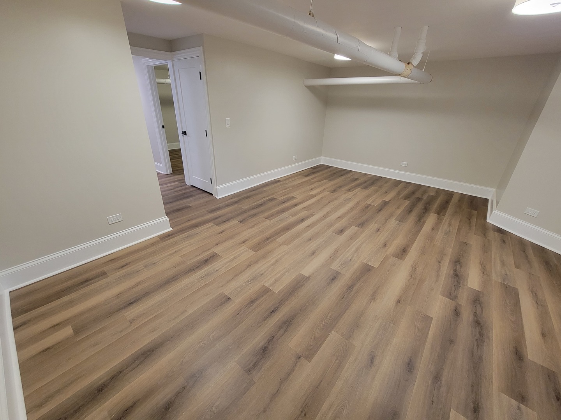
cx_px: 280
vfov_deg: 89.9
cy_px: 210
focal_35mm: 13
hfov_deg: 106.2
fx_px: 211
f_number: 2.2
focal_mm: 2.2
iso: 320
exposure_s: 1/60
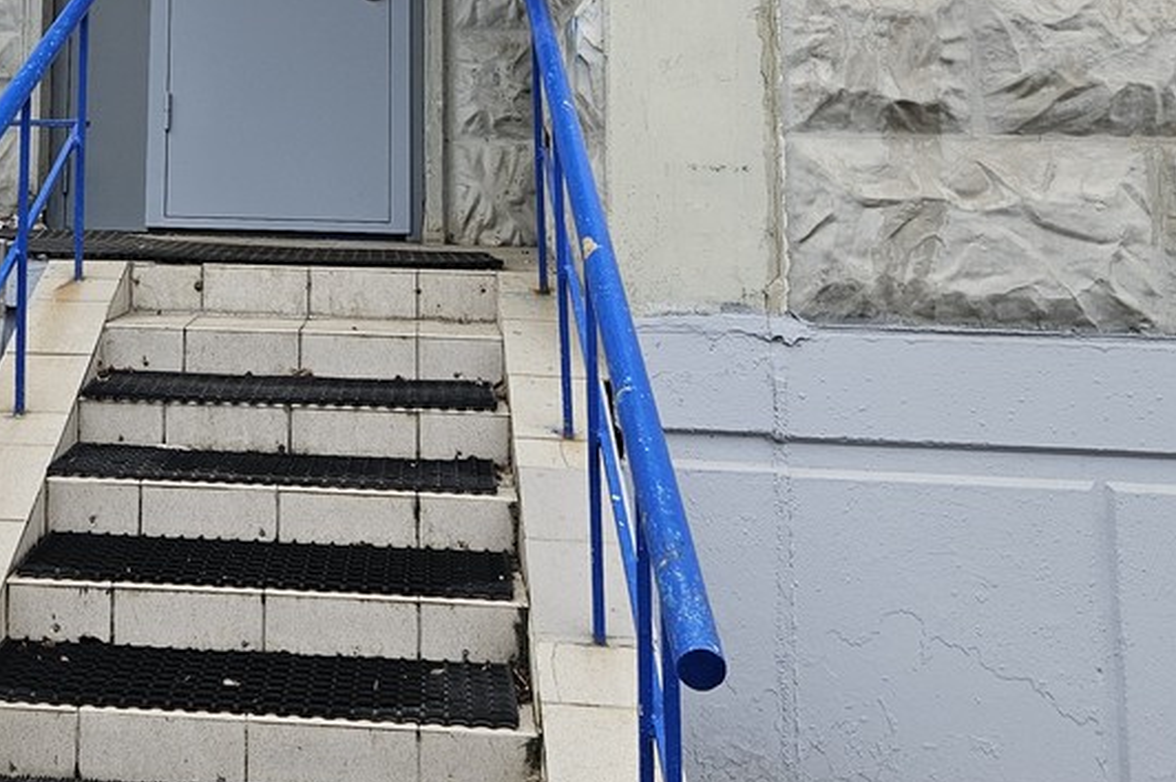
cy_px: -49
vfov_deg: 23.7
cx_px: 190
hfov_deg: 35.4
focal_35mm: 54
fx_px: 1763
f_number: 1.8
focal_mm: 5.4
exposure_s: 1/190
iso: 80
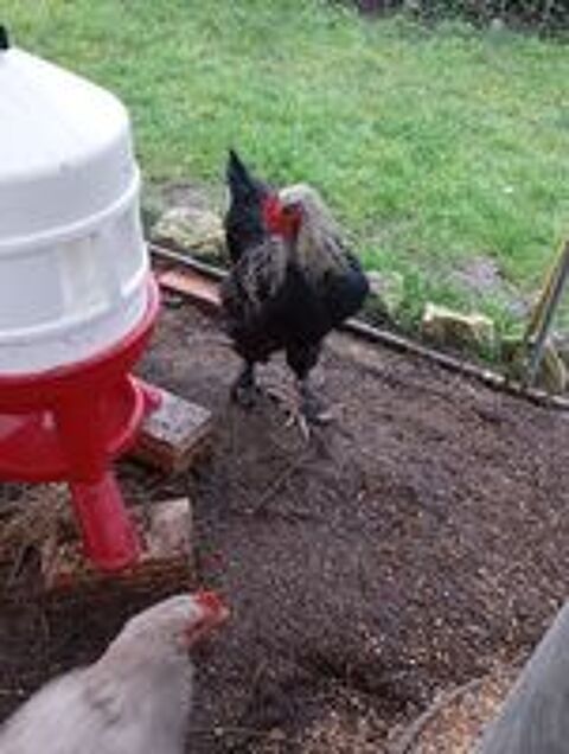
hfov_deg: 38.8
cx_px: 284
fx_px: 808
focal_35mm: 37
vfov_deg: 50.0
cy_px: 377
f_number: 1.8
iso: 732
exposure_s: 1/20
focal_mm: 3.98
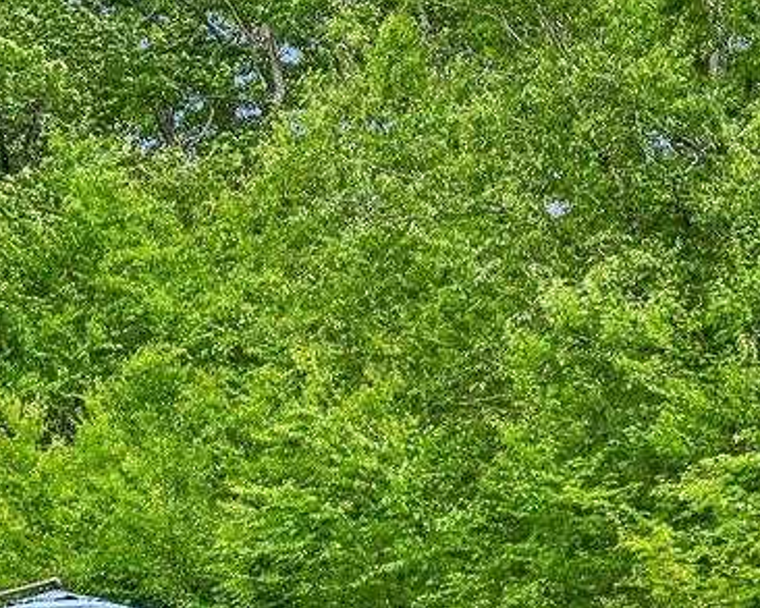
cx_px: -623
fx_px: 2362
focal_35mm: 105
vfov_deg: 14.3
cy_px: 700
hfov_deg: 15.6
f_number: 8
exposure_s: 1/400
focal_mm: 20
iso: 400
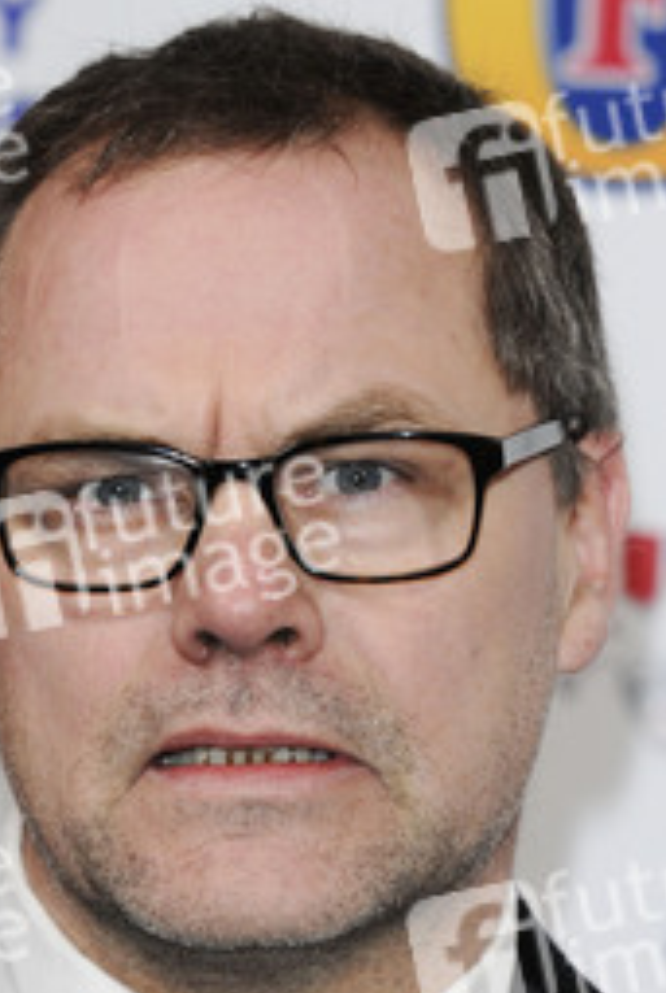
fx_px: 5582
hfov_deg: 6.8
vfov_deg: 10.1
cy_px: 744
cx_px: 255
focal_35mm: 202
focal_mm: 86
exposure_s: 1/200
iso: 320
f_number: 4.5
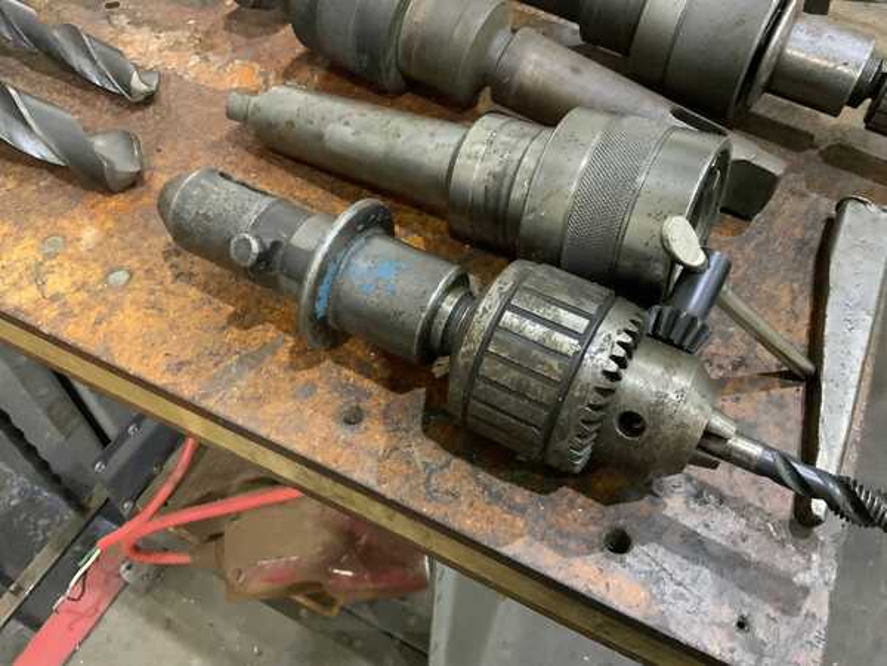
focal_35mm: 29
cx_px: 444
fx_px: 743
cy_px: 333
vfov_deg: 48.2
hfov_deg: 61.7
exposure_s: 1/40
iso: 320
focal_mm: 3
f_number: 1.8
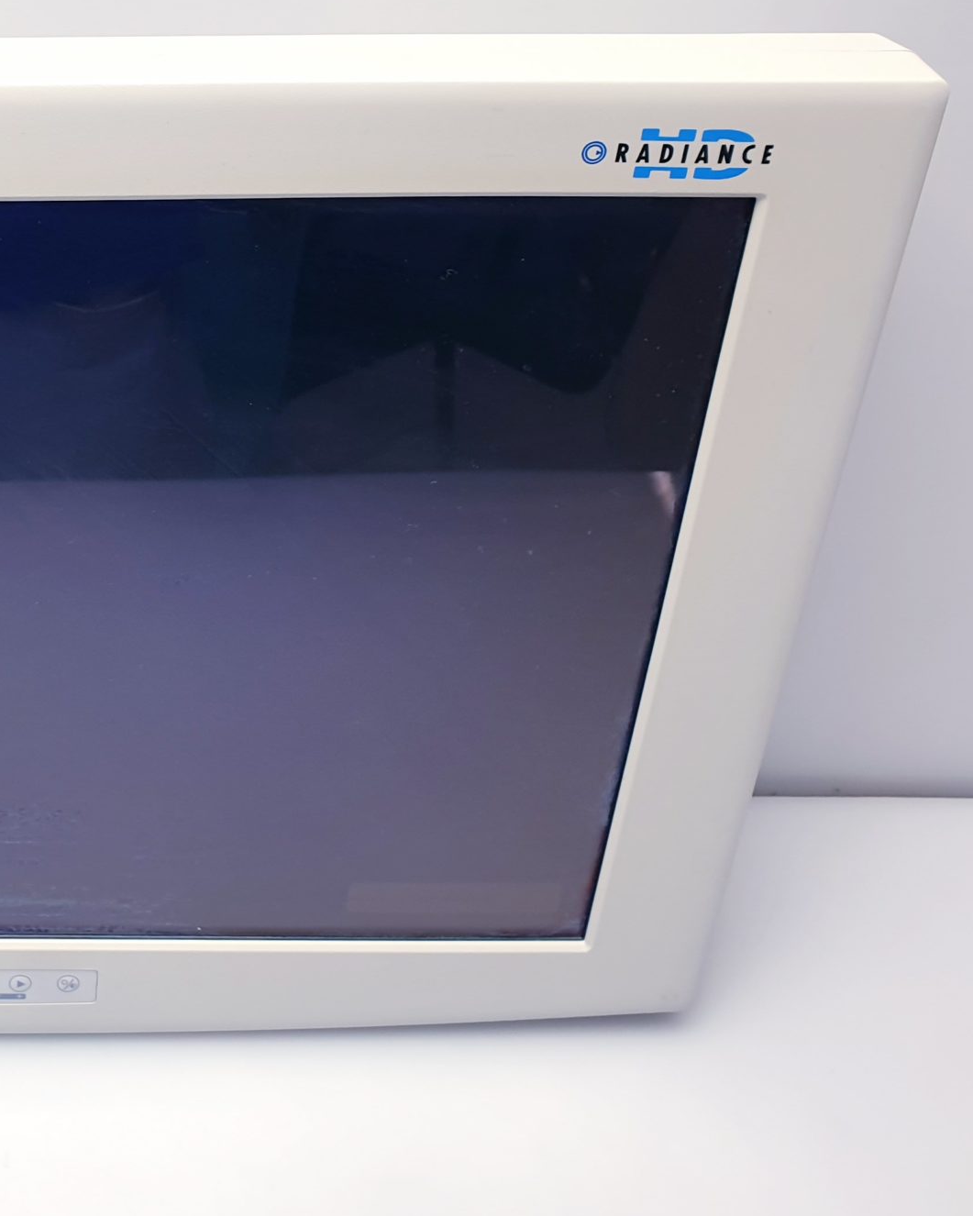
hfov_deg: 28.2
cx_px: -91
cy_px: 443
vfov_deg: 37.8
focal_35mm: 49
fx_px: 1764
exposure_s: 1/100
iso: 64
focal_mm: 4.3
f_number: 2.4
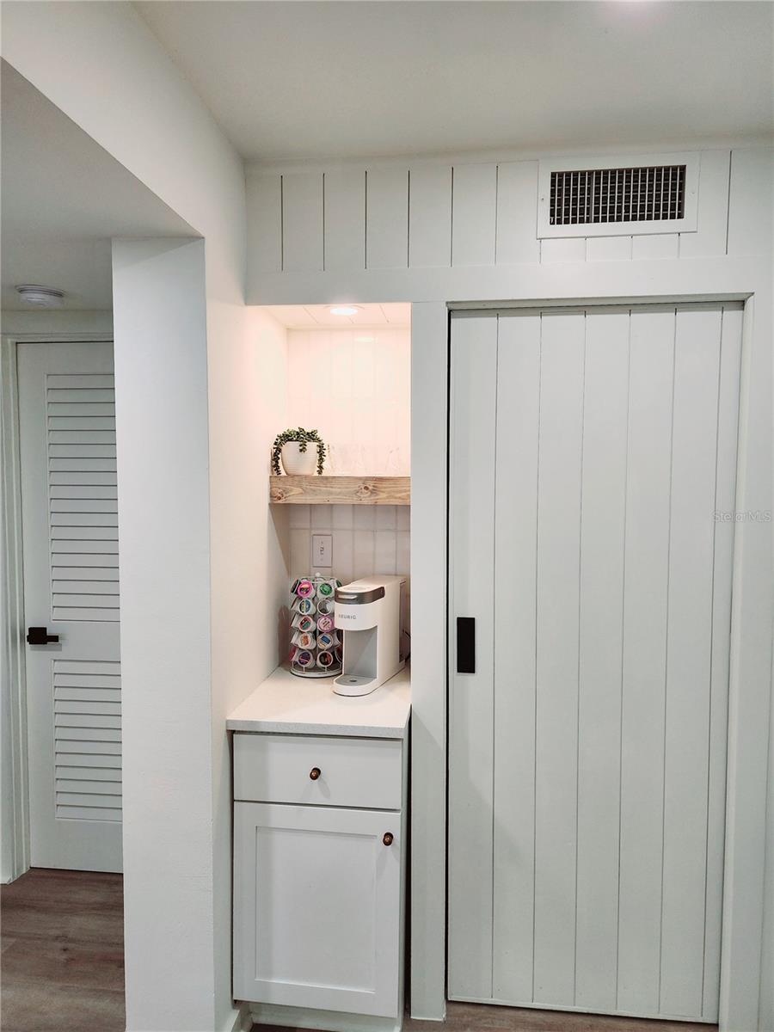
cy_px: 516
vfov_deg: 73.9
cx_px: 387
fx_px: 686
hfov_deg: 58.9
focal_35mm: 23
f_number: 1.8
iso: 64
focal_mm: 6.4
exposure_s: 1/120
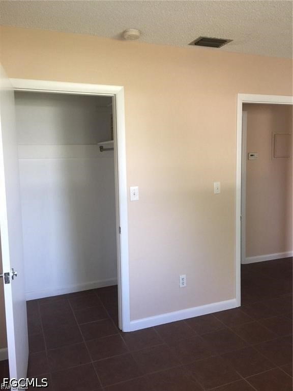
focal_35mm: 29
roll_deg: +0.8
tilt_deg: -6.2
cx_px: 146
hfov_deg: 48.2
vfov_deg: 61.7
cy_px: 196
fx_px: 327
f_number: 2.2
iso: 50
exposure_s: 1/15
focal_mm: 4.15
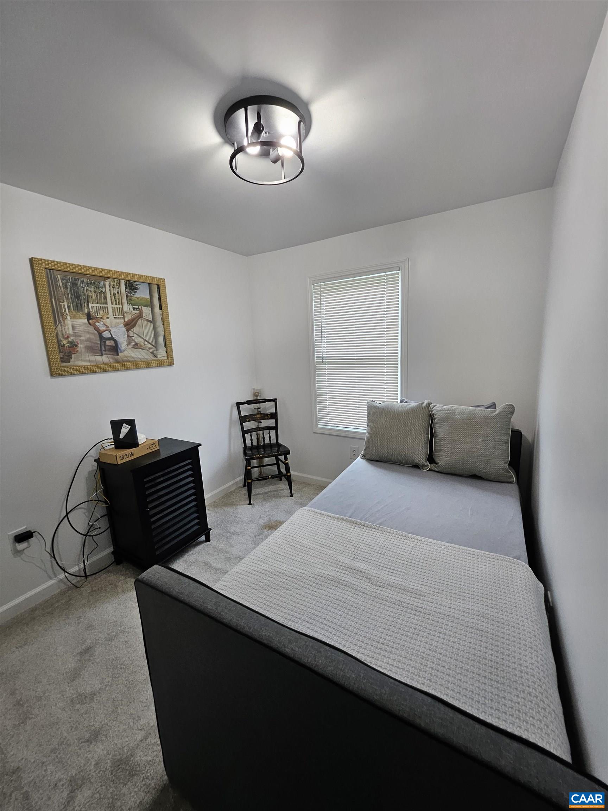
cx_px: 304
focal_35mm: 13
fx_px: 304
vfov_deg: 106.2
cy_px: 406
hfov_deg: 89.9
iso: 125
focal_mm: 1.74
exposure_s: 1/60
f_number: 2.2
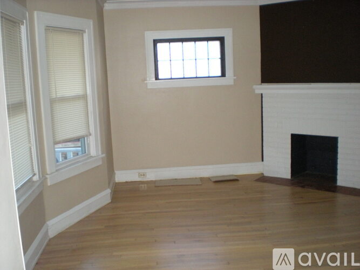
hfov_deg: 49.0
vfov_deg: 37.7
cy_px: 135
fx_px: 395
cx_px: 180
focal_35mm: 38
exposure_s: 1/60
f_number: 3.1
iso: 398
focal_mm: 6.3
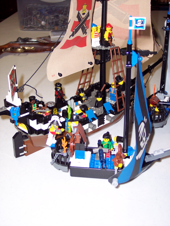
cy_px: 113
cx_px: 85
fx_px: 340
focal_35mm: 52
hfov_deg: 28.0
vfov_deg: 36.8
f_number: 3.4
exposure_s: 1/60
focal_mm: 10.7
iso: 100
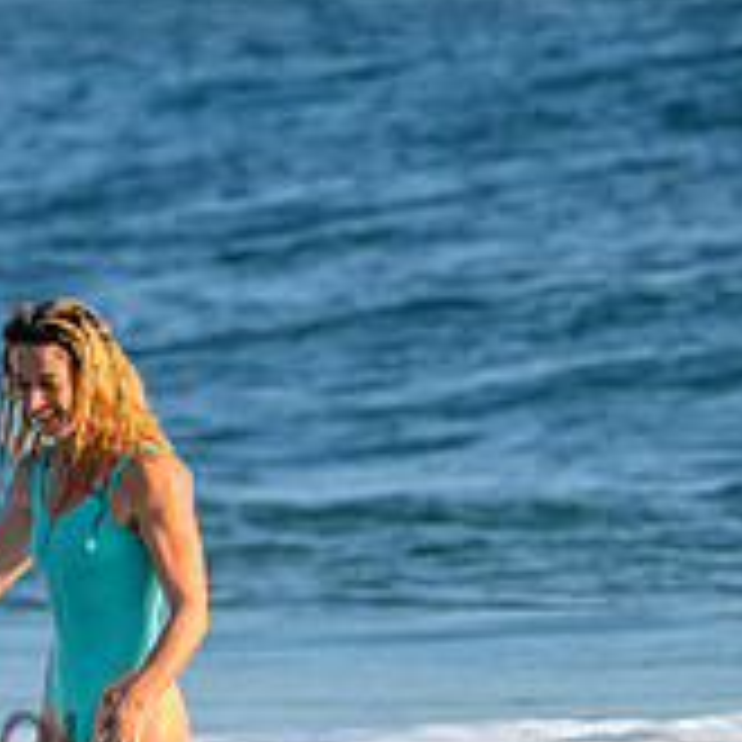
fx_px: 36934
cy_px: 695
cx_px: -355
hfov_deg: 1.2
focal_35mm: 1523
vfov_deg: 1.2
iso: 1800
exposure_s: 1/2000
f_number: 11
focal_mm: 510
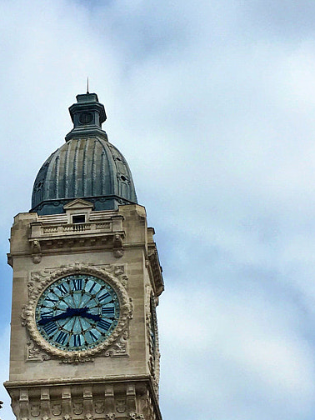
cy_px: 253
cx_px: 58
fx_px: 1116
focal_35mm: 92
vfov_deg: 21.3
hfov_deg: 15.9
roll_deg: -1.1
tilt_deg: +28.3
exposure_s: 1/2747
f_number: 2.2
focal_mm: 4.15
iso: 25
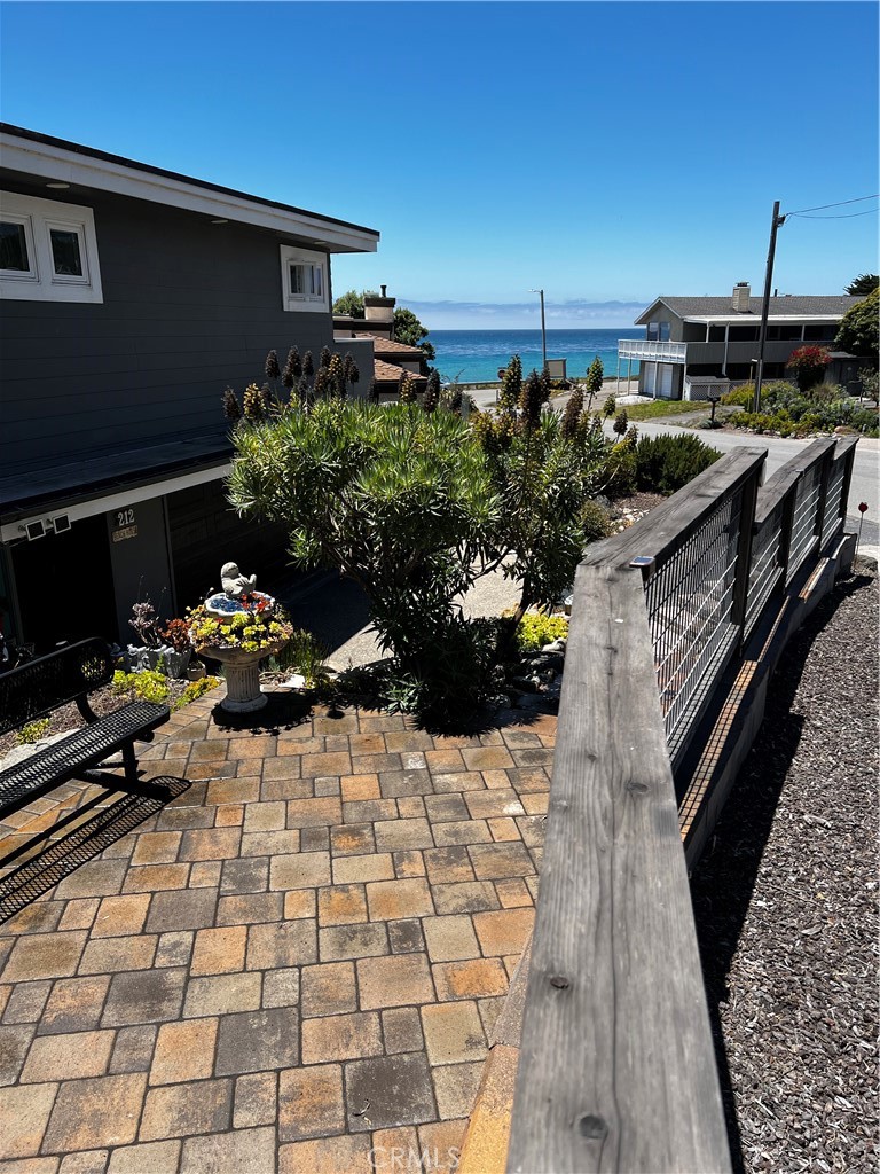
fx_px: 881
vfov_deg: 67.3
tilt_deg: -15.0
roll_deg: +1.5
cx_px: 440
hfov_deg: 53.1
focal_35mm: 26
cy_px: 587
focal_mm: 5.7
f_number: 1.5
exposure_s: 1/3257
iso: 50
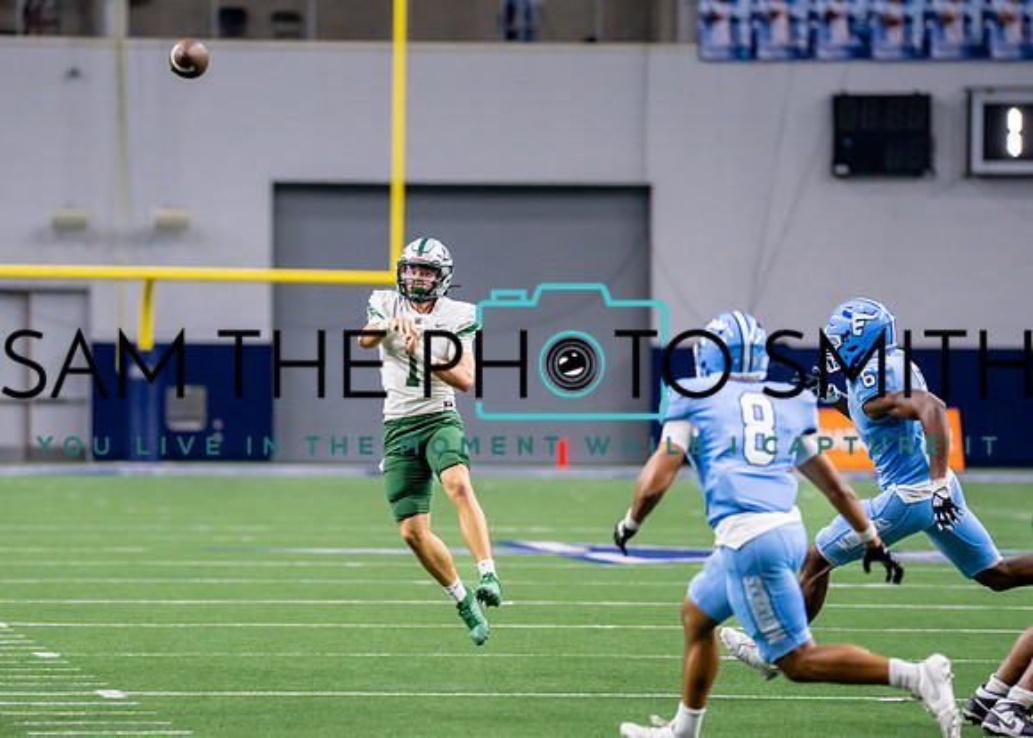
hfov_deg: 7.4
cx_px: 387
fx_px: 7977
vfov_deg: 5.3
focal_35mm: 272
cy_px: 392
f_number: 2.8
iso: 1600
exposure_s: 1/1000
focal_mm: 200
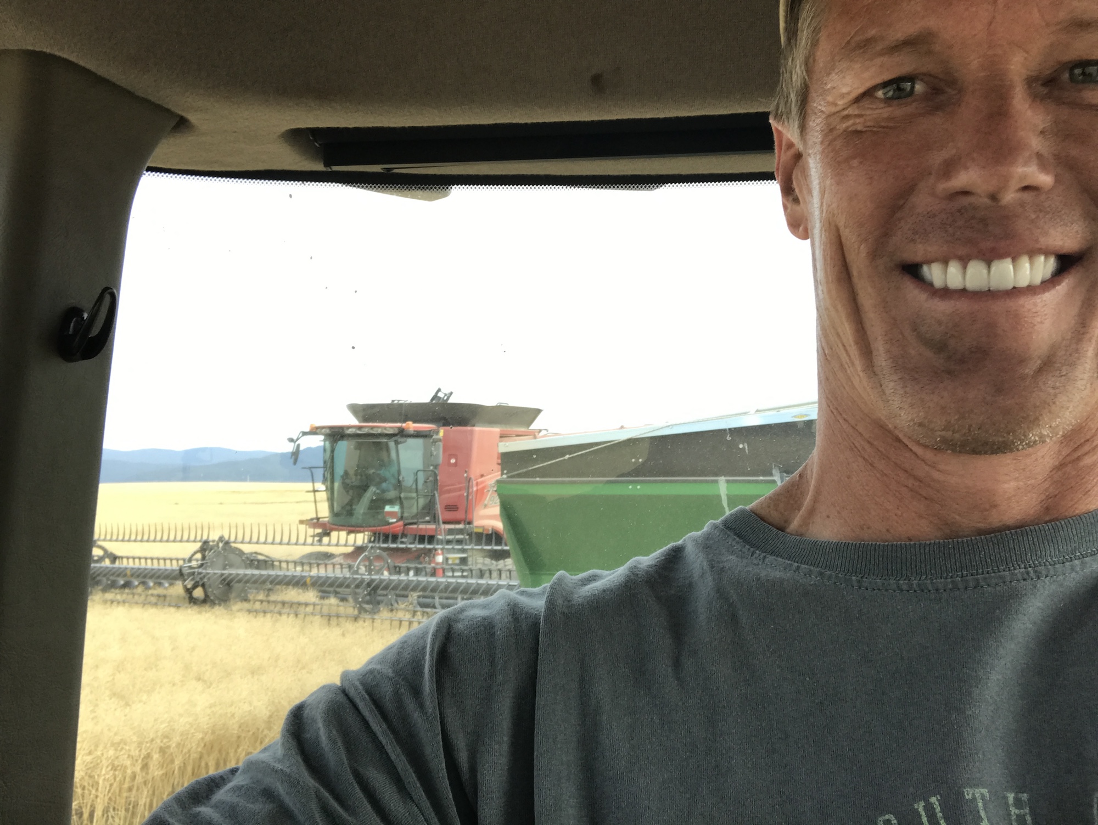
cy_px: 412
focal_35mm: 32
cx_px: 549
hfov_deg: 56.8
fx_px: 1016
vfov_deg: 44.2
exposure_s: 1/224
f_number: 2.2
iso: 25
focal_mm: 2.87
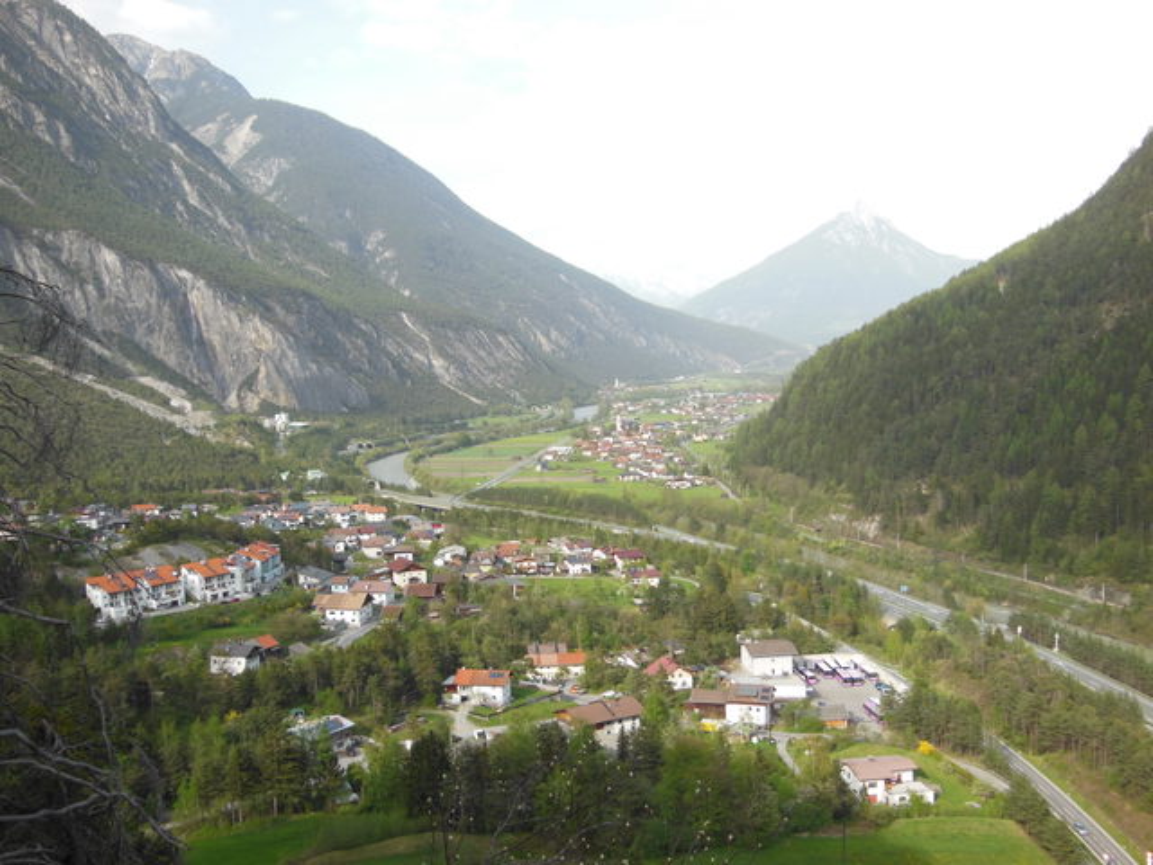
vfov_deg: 36.8
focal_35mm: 39
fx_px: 1299
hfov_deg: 47.9
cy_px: 432
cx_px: 576
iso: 125
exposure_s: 1/320
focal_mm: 6.9
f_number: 4.1
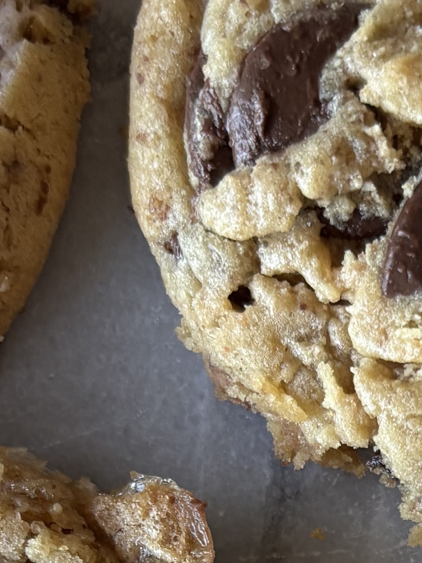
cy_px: 720
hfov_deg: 14.1
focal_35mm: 103
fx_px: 1675
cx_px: 459
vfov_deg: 17.9
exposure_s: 1/87
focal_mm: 5.96
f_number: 1.6
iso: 125
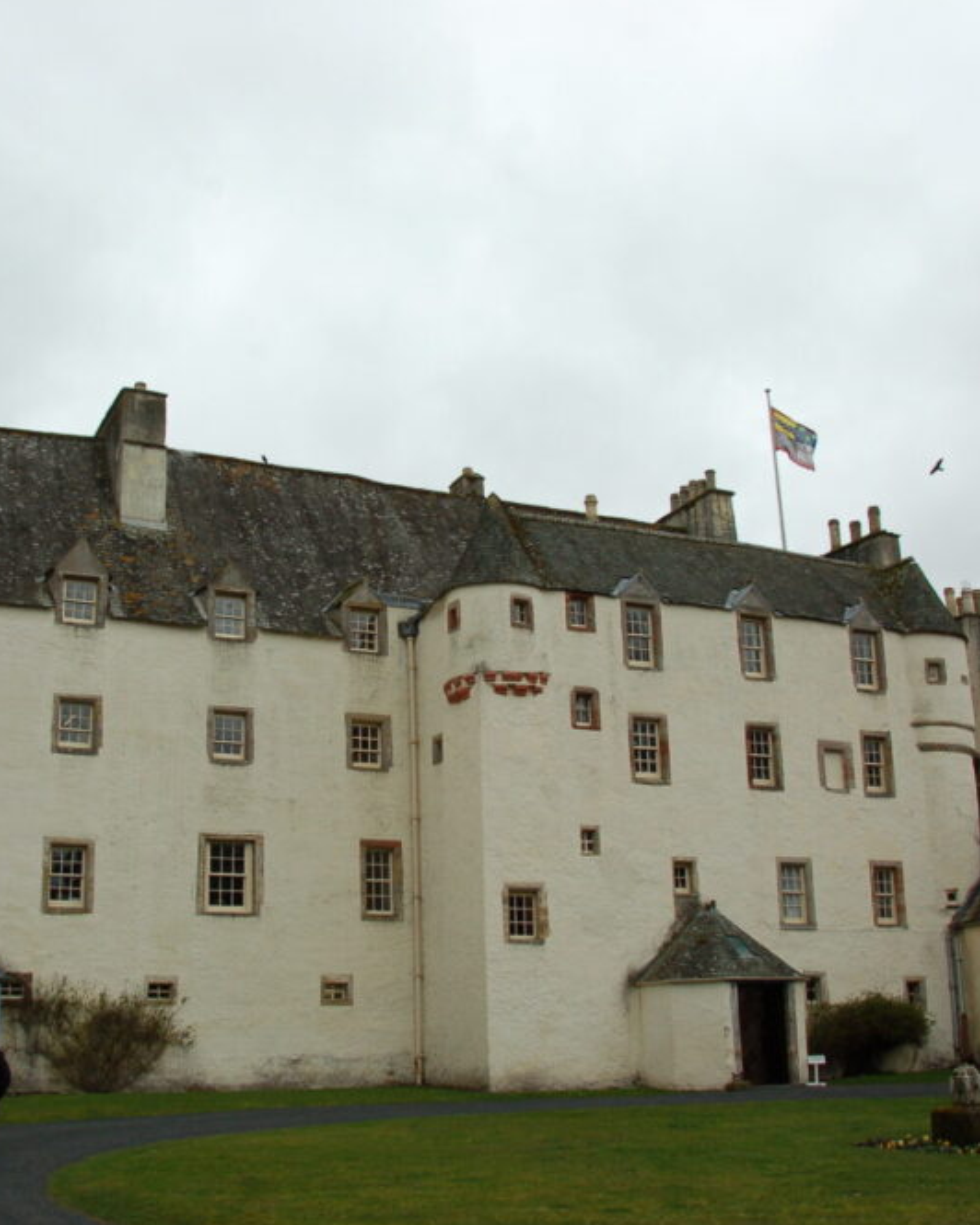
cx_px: 392
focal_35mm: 39
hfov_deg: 38.1
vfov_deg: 46.8
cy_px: 605
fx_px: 1414
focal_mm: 18
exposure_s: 1/250
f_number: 10
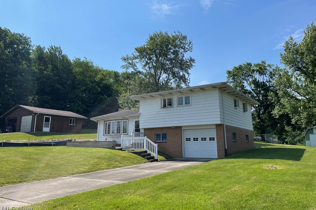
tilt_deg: +13.3
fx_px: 246
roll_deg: +0.7
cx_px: 163
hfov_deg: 65.5
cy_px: 92
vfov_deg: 46.3
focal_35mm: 28
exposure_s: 1/5814
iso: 32
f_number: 1.6
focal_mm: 4.2
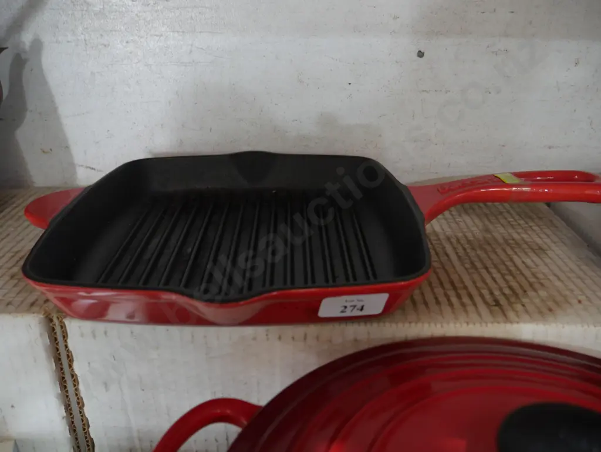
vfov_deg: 46.8
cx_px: 300
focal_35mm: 30
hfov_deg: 59.9
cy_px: 226
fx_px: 521
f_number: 3.6
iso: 1600
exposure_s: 1/60
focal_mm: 15
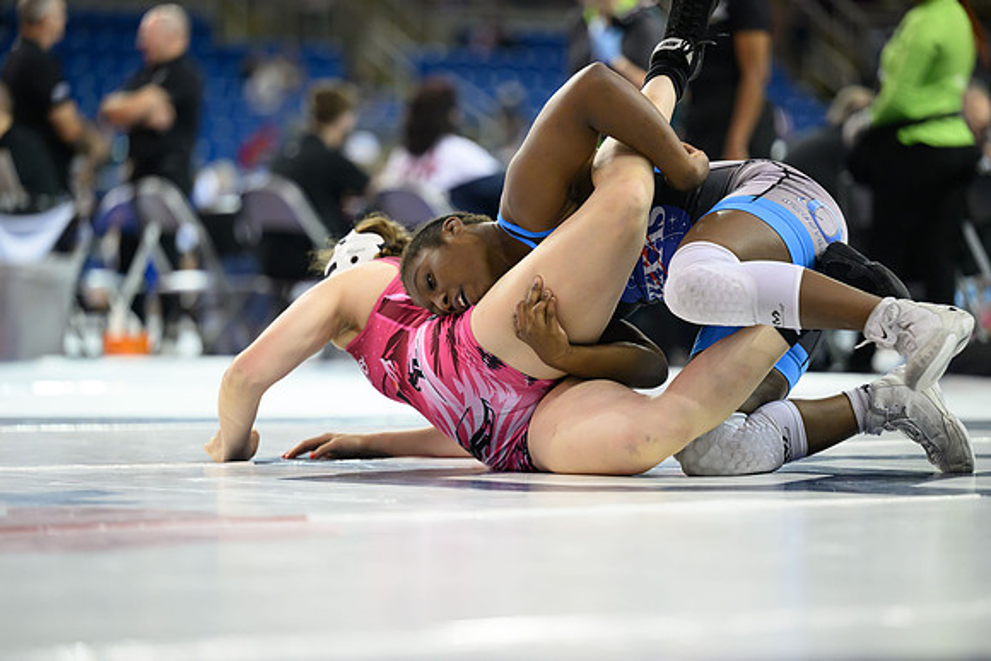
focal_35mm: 165
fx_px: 4543
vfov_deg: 8.3
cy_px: 330
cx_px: 496
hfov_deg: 12.4
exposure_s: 1/800
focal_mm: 165
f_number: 2.8
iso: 3200
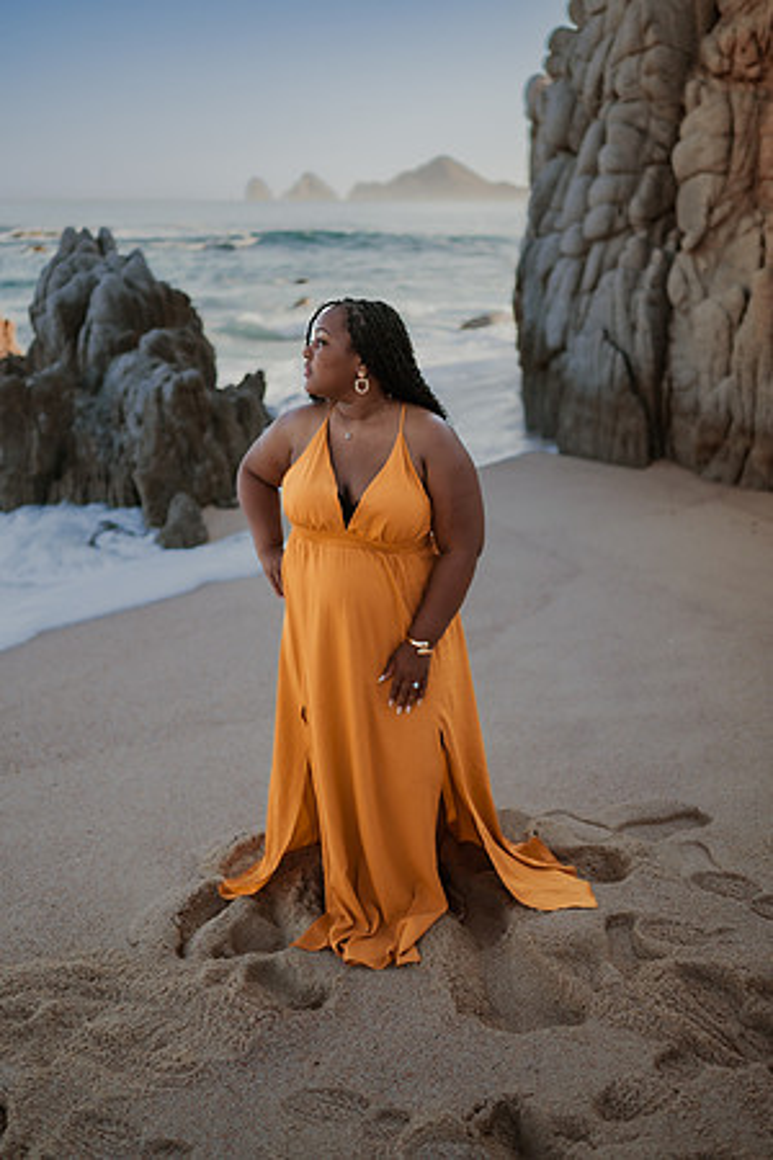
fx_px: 1127
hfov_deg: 37.9
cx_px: 386
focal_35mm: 35
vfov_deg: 54.4
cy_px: 580
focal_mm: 35
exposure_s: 1/2500
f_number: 1.8
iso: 100
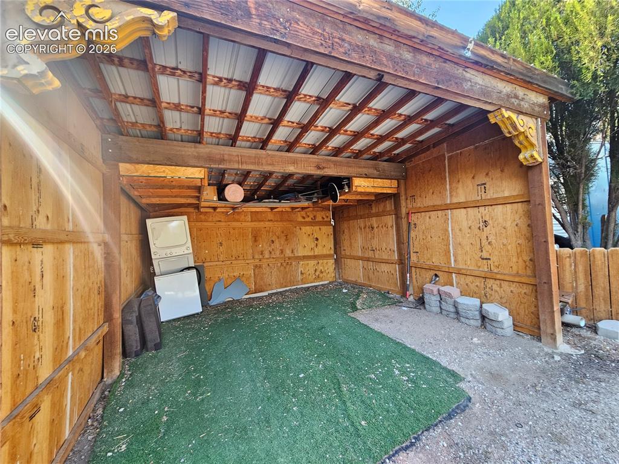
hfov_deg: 106.2
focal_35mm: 13
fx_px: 232
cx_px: 310
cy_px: 232
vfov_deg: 89.9
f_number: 2.2
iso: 80
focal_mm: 2.2
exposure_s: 1/60
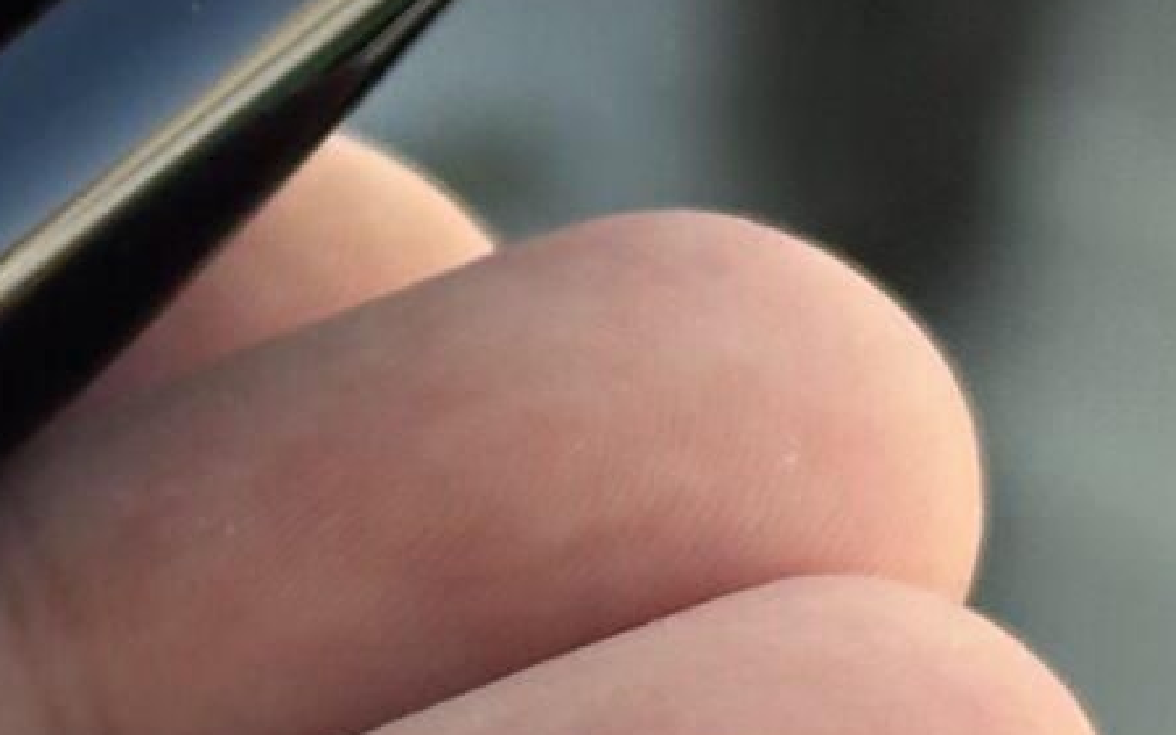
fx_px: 9326
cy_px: 433
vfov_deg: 4.5
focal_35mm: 291
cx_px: -816
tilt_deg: -19.3
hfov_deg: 7.1
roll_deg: -1.4
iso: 64
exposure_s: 1/496
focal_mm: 6.86
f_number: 1.78
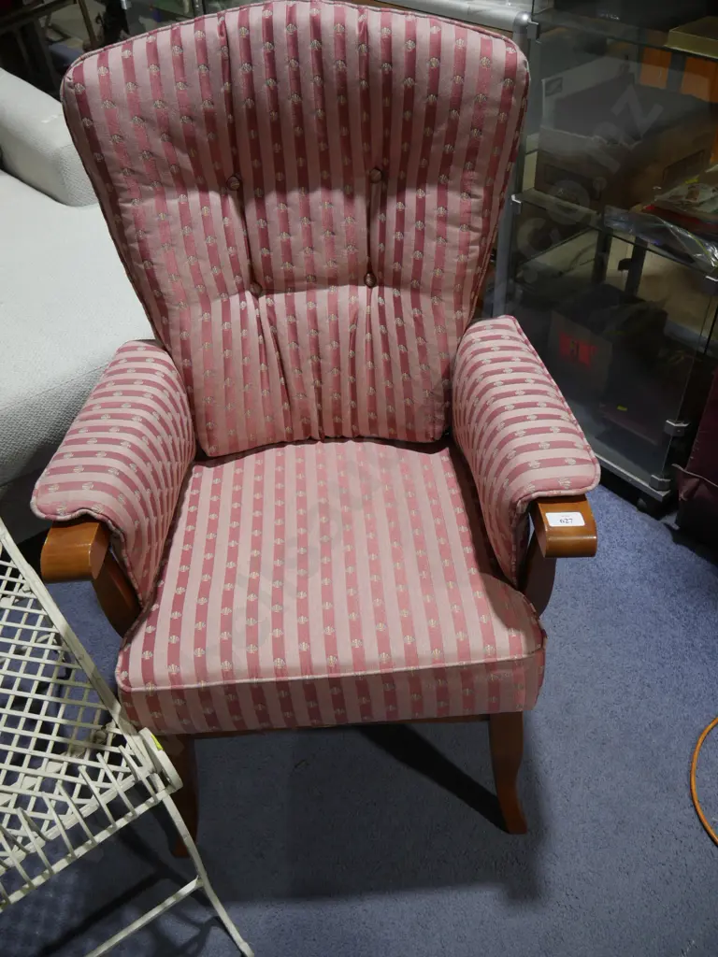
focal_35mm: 28
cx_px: 359
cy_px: 478
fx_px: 774
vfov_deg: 63.4
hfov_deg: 49.7
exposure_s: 1/60
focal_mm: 14
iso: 200
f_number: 3.5
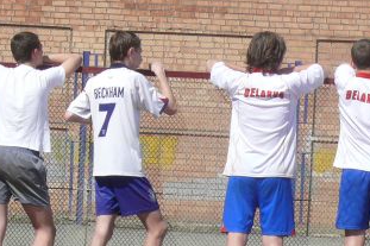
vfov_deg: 7.2
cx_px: 149
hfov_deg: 10.8
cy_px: 203
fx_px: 1962
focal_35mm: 191
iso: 100
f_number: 7.1
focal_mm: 13.4
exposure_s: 1/400
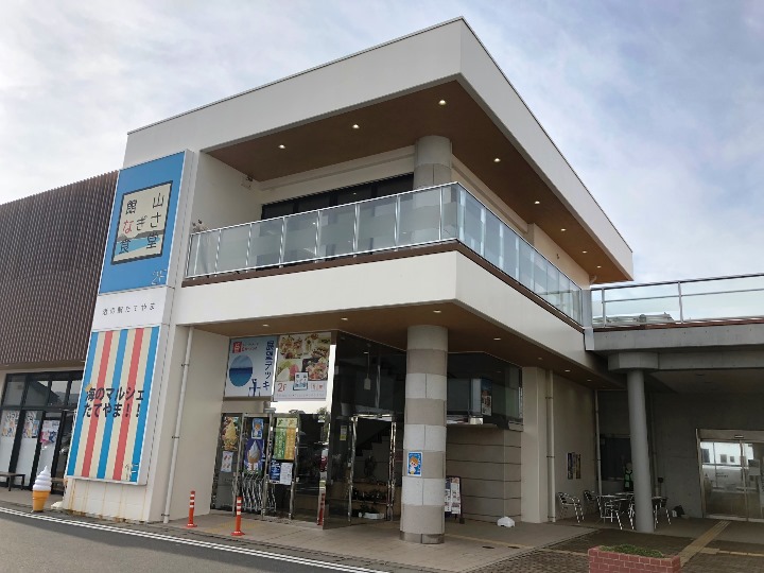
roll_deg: -2.6
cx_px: 382
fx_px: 618
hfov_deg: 63.4
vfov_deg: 49.7
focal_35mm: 28
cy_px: 286
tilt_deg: +15.4
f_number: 1.8
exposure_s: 1/1845
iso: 20
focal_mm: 3.99
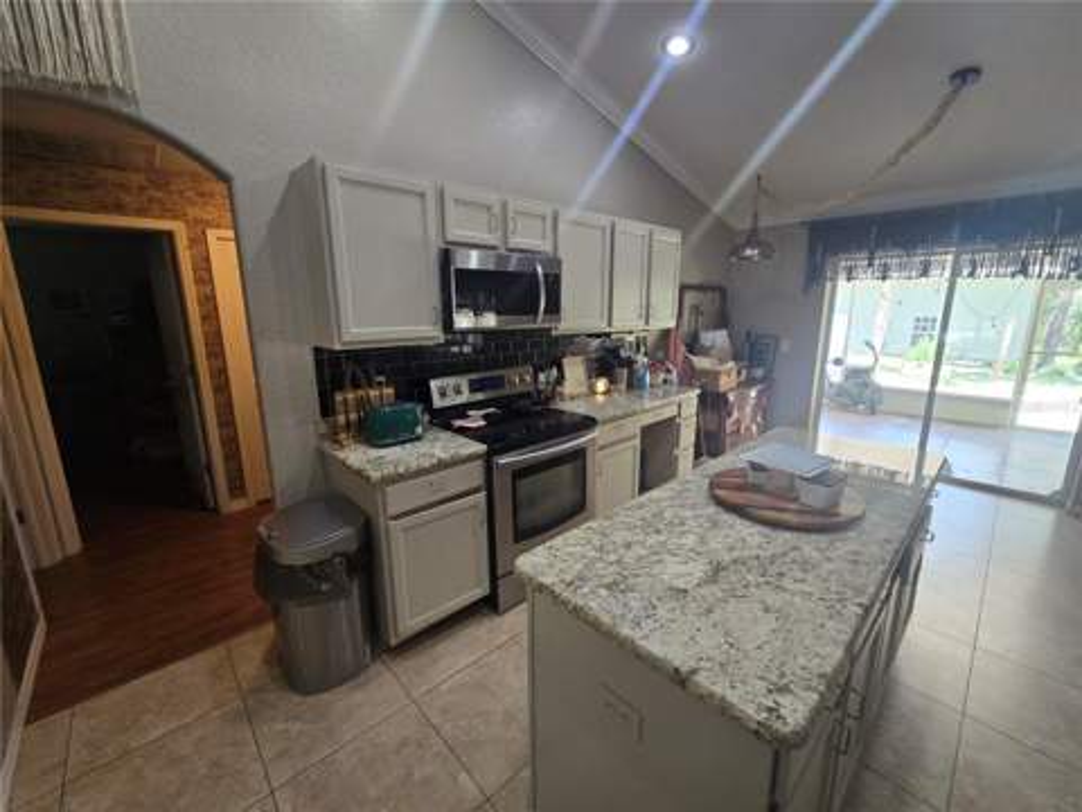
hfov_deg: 106.2
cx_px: 541
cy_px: 406
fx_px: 406
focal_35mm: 13
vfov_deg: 89.9
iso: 200
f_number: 2.2
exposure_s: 1/60
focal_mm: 2.2
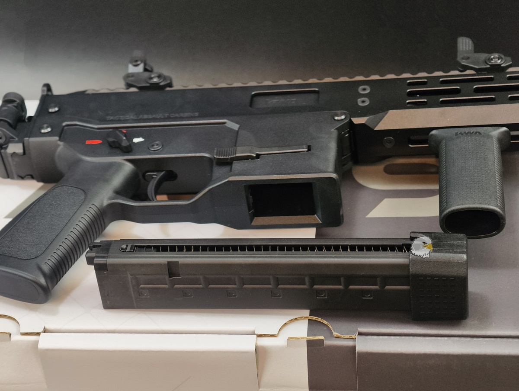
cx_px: 260
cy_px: 196
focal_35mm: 85
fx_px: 1276
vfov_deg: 17.4
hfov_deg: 23.0
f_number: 2.67
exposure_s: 1/13.3
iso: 754
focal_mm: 22.48
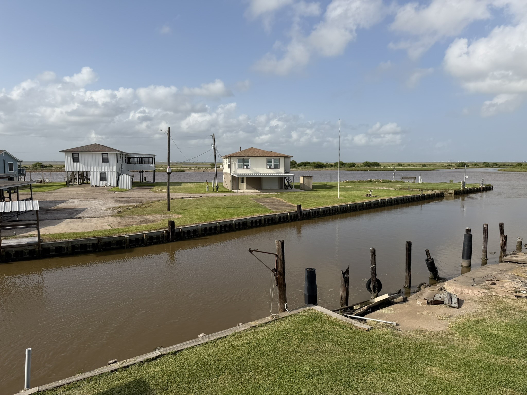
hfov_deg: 71.6
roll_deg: -0.4
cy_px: 198
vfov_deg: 56.8
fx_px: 365
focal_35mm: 24
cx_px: 264
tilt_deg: -5.9
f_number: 1.78
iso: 80
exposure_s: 1/6711
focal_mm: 6.76
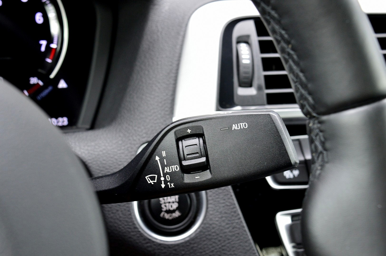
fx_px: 643
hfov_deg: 33.4
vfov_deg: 22.6
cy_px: 128
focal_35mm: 60
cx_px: 193
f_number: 8
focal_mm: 40
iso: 720
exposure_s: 1/60
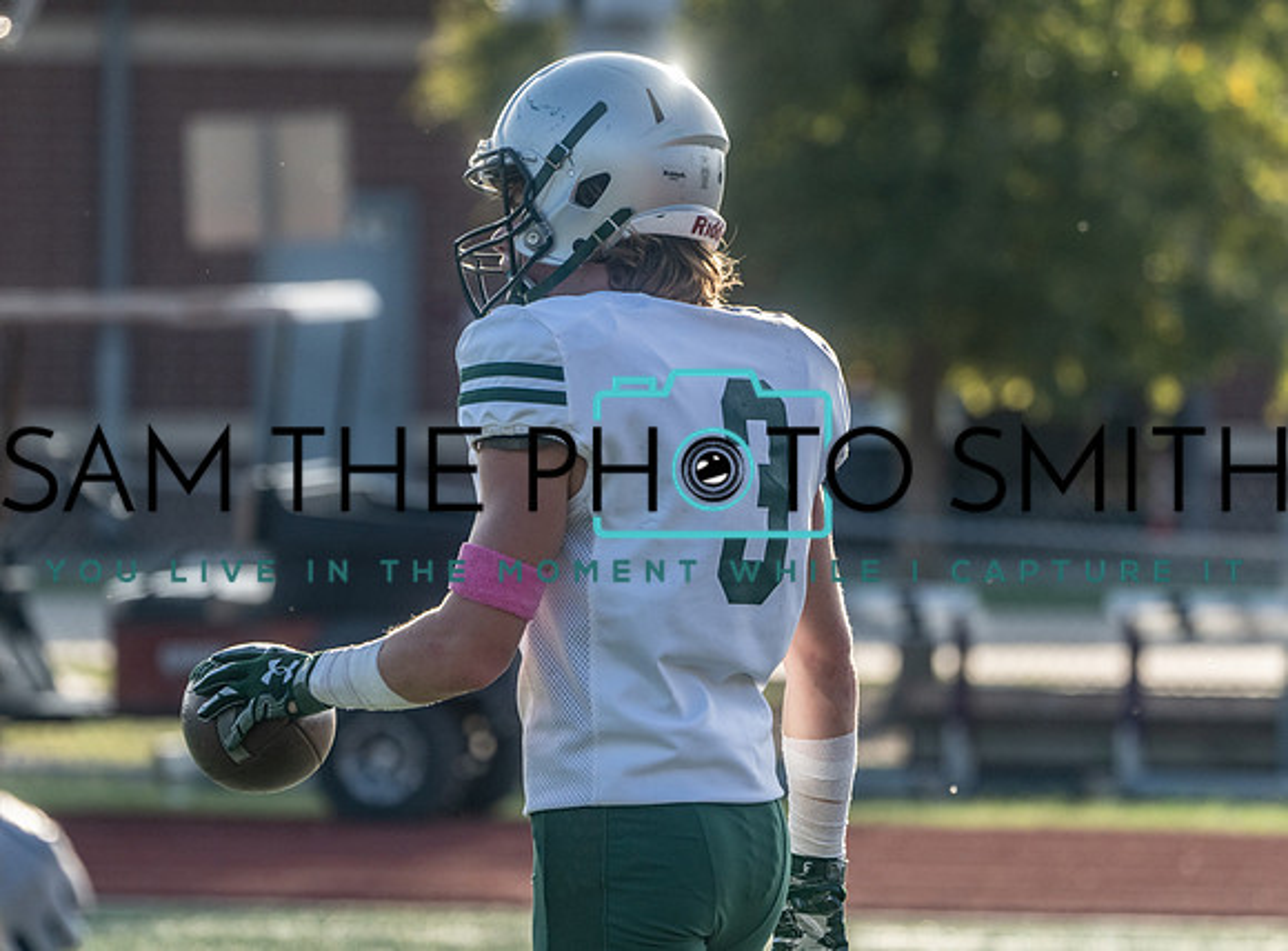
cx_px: 713
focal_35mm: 383
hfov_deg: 5.2
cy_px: 476
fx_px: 14159
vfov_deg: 3.8
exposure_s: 1/1250
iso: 800
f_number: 8
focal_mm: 346
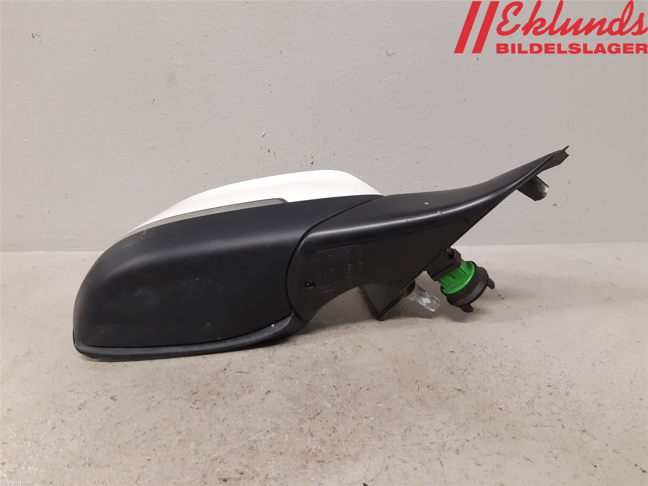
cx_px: 324
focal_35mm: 26
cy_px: 243
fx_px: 487
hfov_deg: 67.3
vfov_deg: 53.1
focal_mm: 3.93
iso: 200
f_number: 1.7
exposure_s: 1/50
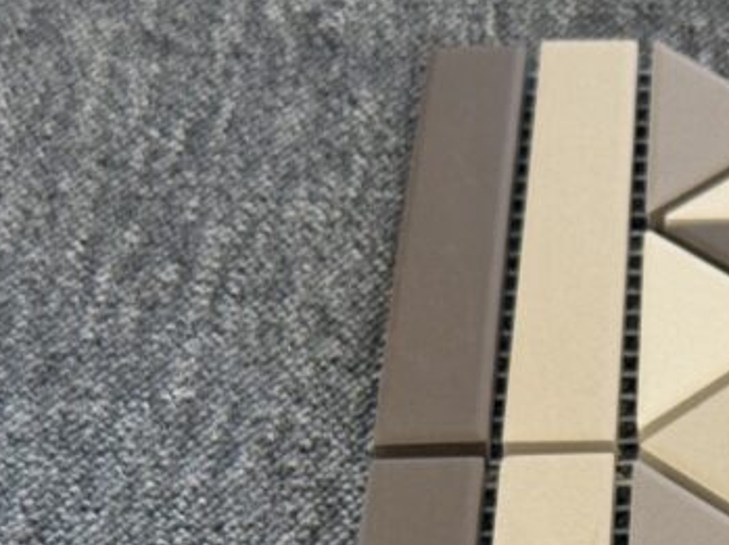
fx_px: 2966
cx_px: 911
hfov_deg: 13.6
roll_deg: +0.8
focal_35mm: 141
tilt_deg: -44.2
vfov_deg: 10.3
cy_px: 689
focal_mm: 6.76
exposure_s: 1/72
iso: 100
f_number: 1.78
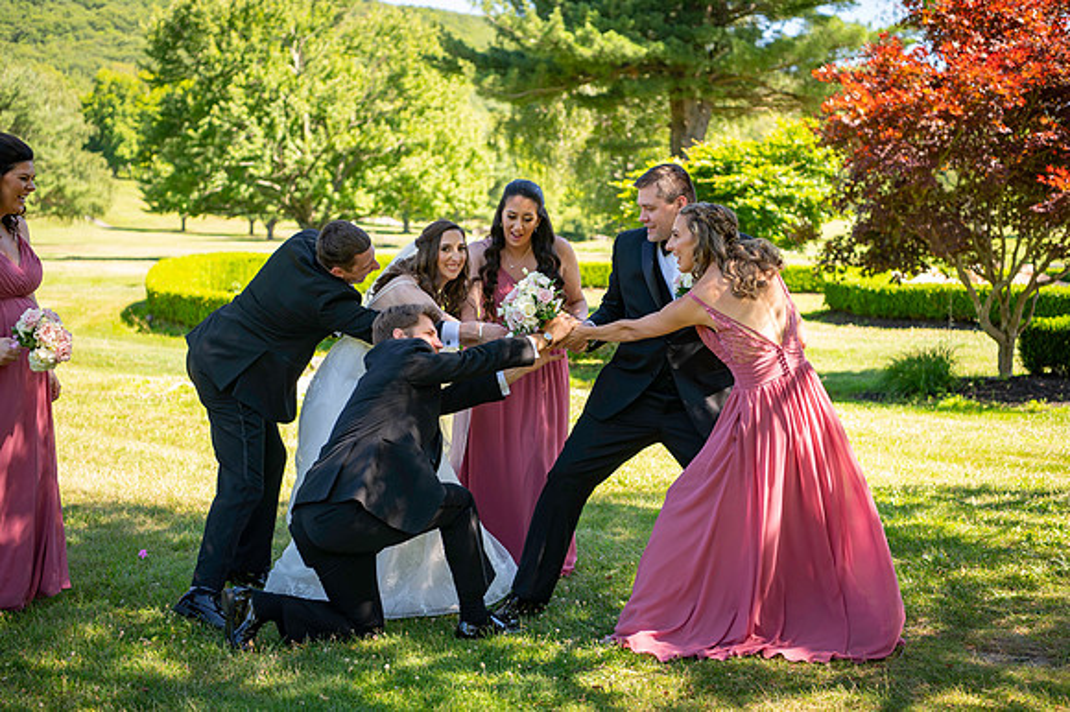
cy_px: 356
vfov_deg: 27.0
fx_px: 1485
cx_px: 535
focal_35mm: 50
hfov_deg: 39.6
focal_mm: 50
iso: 100
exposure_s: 1/250
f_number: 3.2
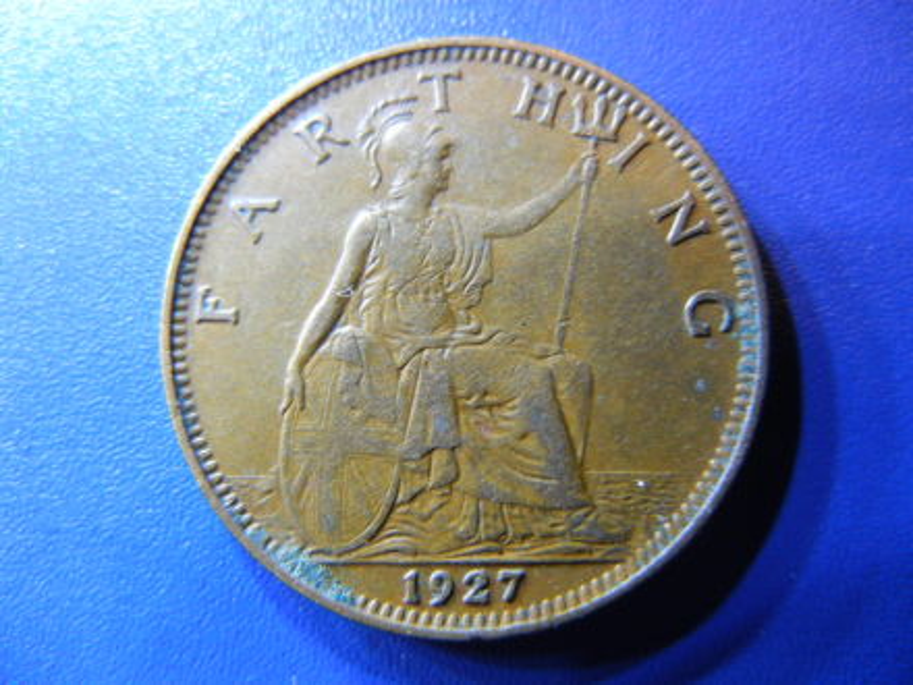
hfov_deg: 60.0
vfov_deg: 46.8
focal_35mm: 30
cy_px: 342
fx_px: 791
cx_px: 456
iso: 216
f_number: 3.5
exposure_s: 1/30
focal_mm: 5.4
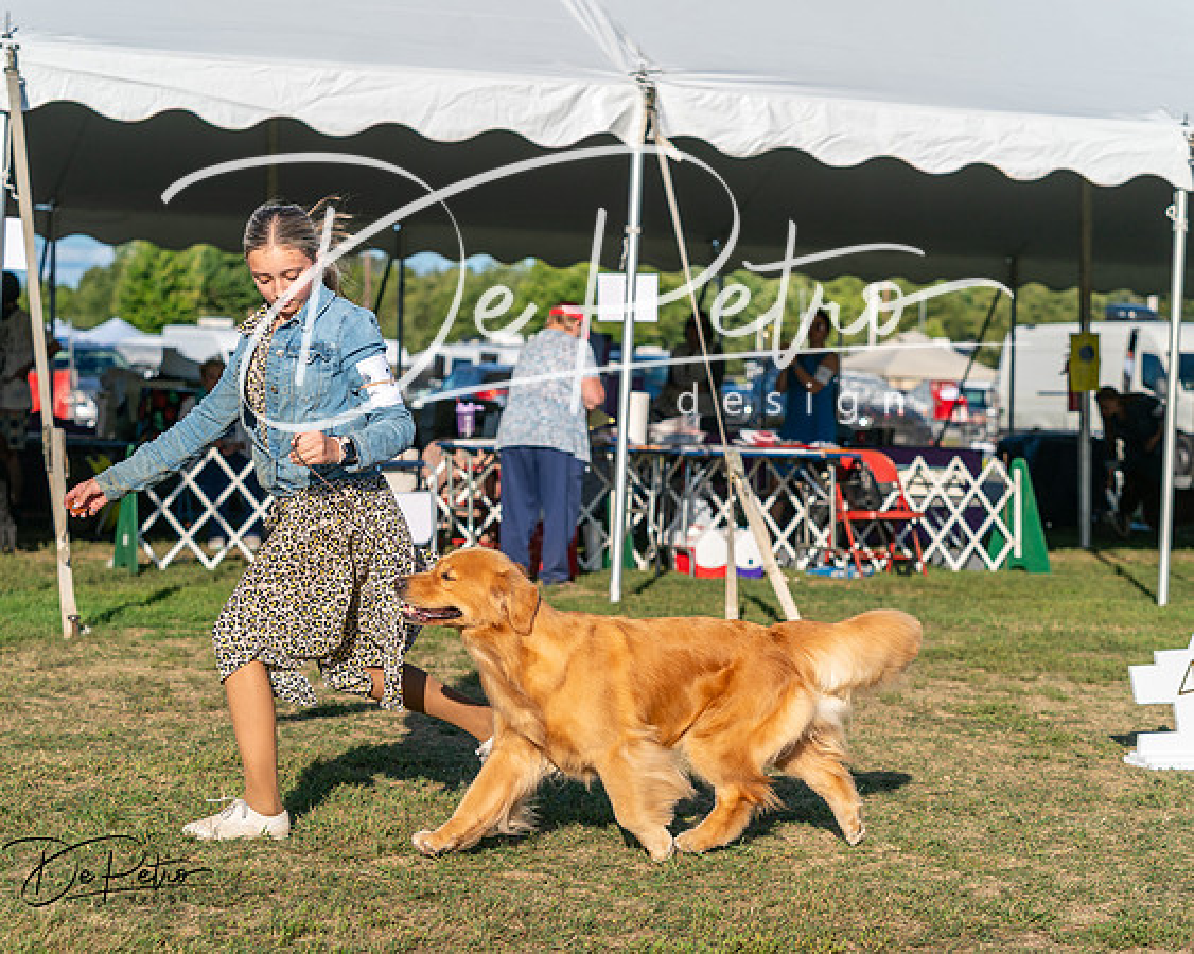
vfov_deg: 18.4
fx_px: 2944
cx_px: 597
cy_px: 477
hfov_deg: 22.9
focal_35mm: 83
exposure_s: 1/1250
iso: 100
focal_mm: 74
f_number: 4.5
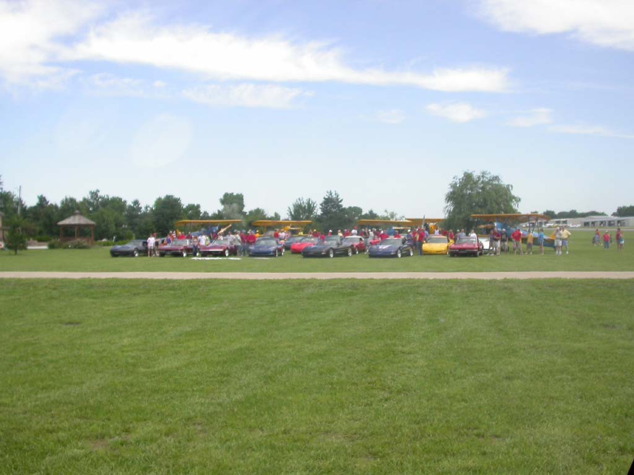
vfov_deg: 37.7
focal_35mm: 38
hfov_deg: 49.0
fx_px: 696
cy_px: 238
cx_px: 317
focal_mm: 7.85
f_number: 2.6
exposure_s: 1/1000
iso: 100
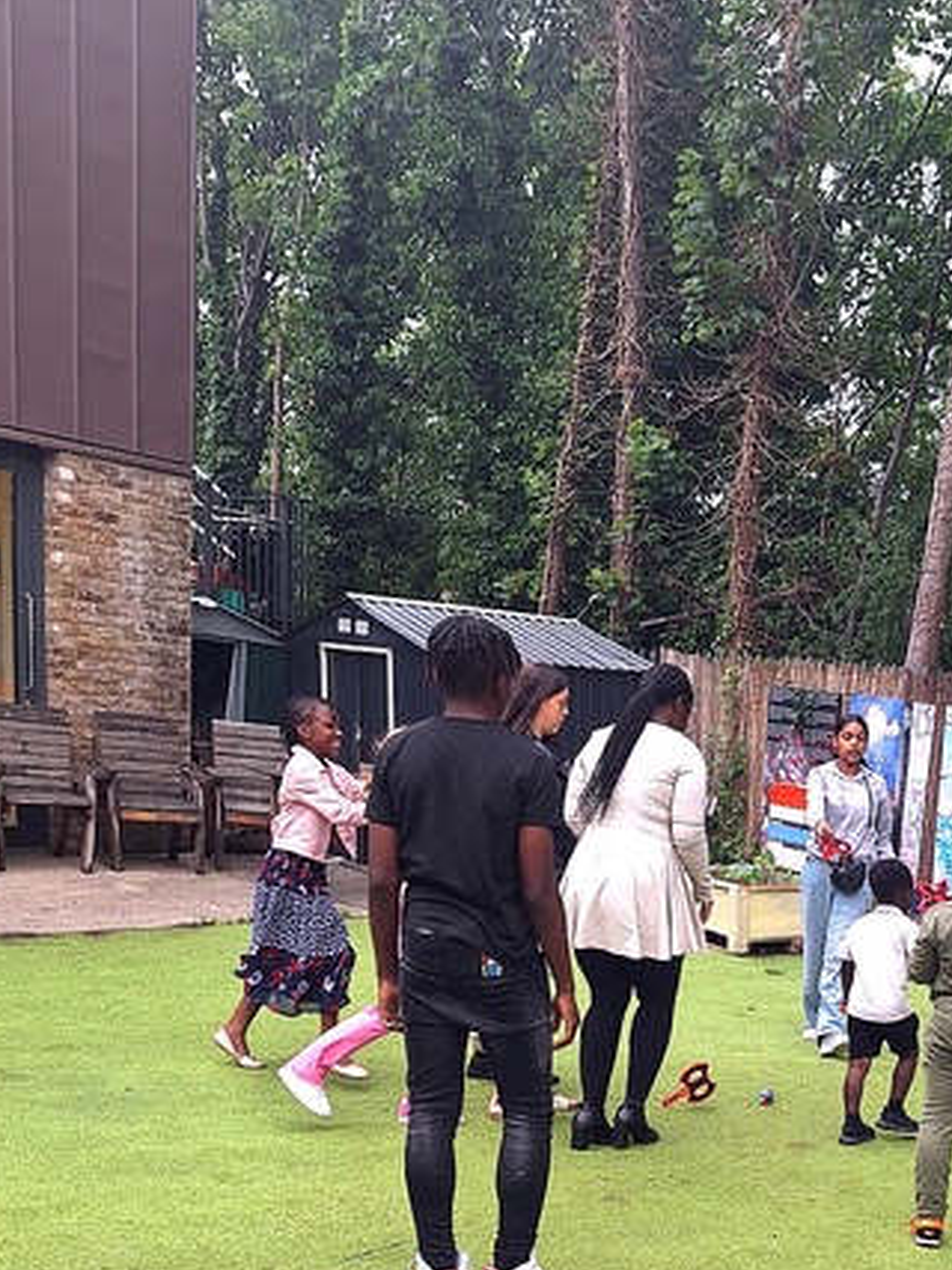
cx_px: 892
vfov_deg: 40.1
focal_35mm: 44
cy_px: 1115
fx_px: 1614
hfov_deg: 31.0
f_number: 1.8
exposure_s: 1/179
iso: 40
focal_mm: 5.54
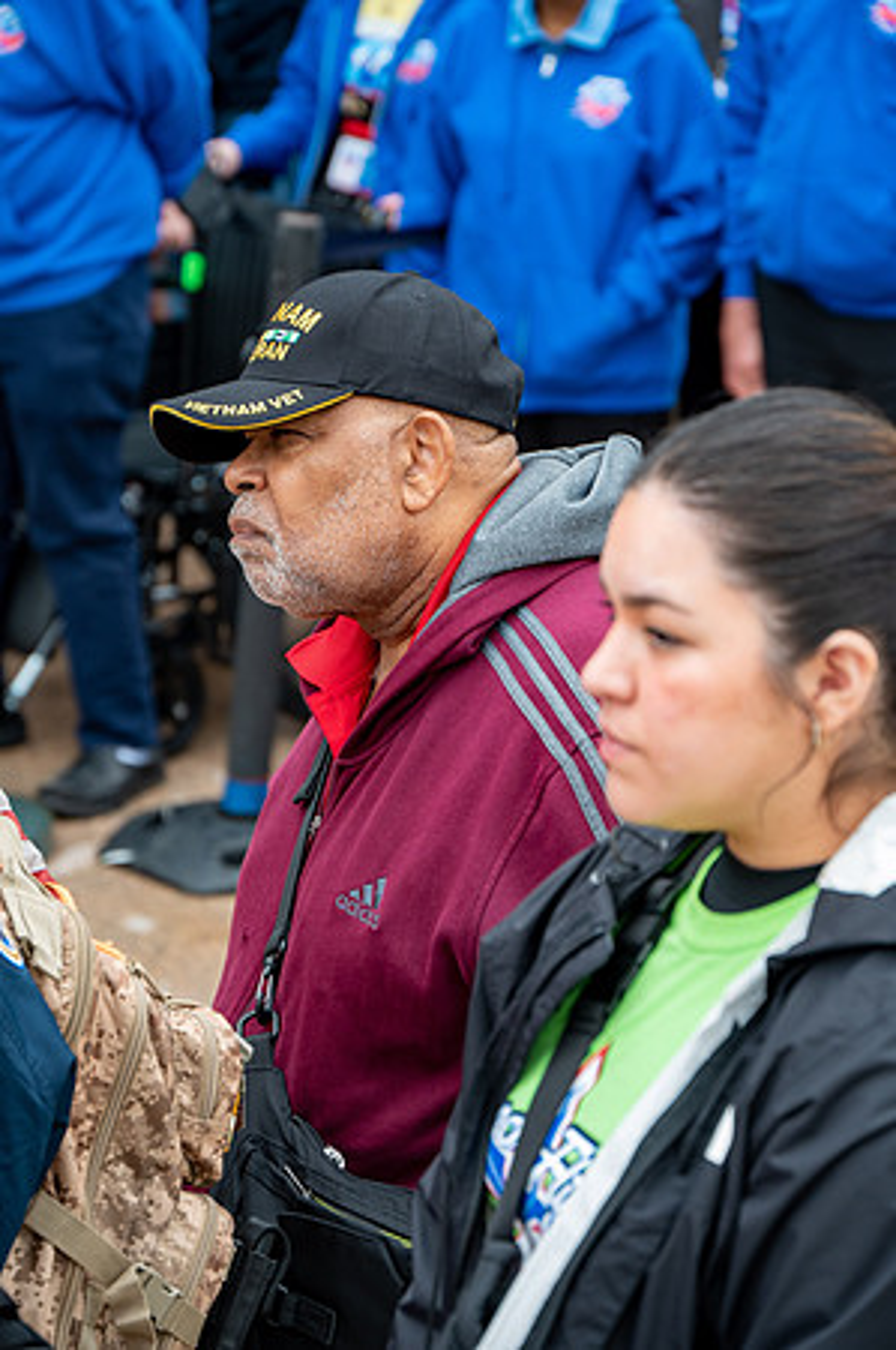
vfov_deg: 15.2
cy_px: 675
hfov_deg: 10.1
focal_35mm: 135
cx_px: 448
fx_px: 5051
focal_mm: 135
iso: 320
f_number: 6.3
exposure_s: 1/100
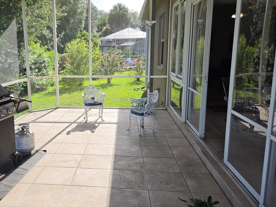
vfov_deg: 45.4
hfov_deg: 57.3
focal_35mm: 31
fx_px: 247
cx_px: 95
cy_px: 98
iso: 80
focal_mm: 5.4
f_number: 1.8
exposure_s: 1/2352
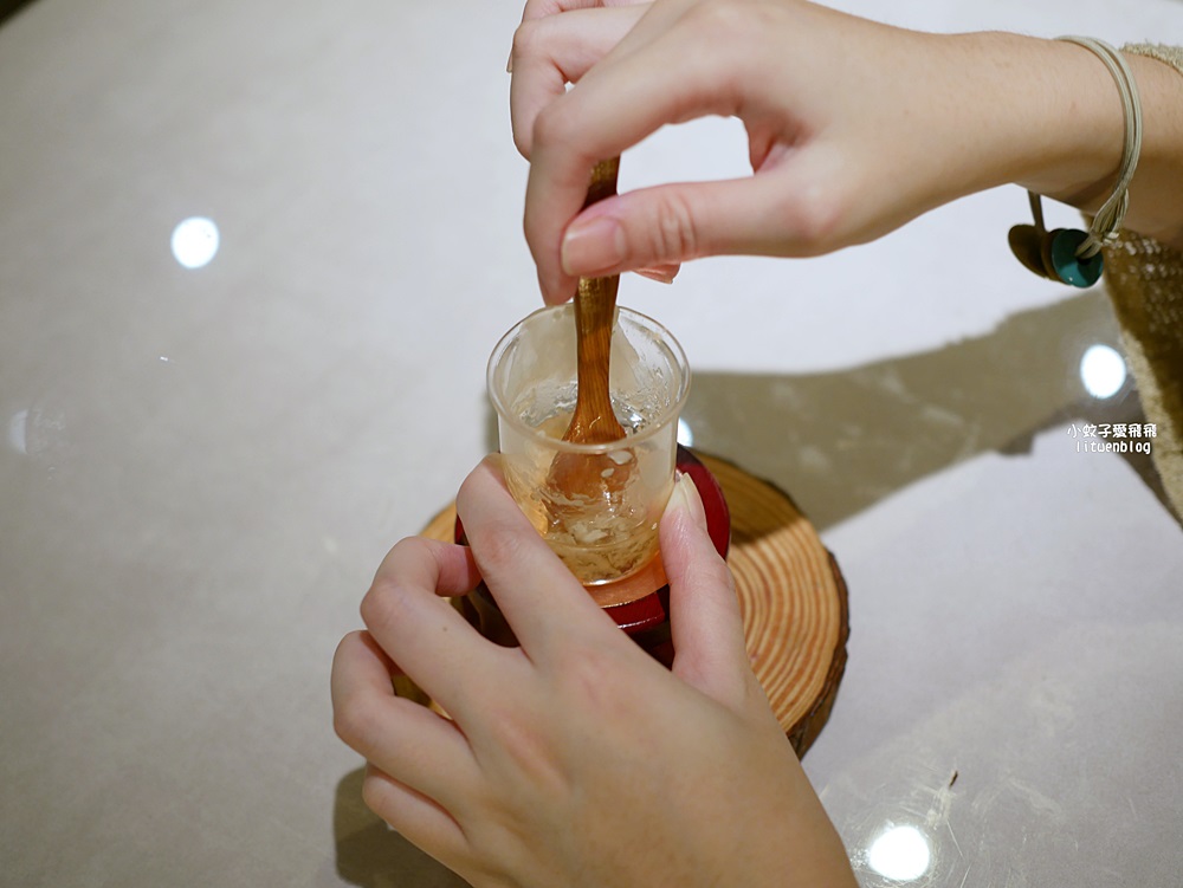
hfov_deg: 38.2
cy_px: 444
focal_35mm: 50
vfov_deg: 29.1
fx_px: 1710
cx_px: 592
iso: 250
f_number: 1.8
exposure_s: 1/60
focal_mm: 25
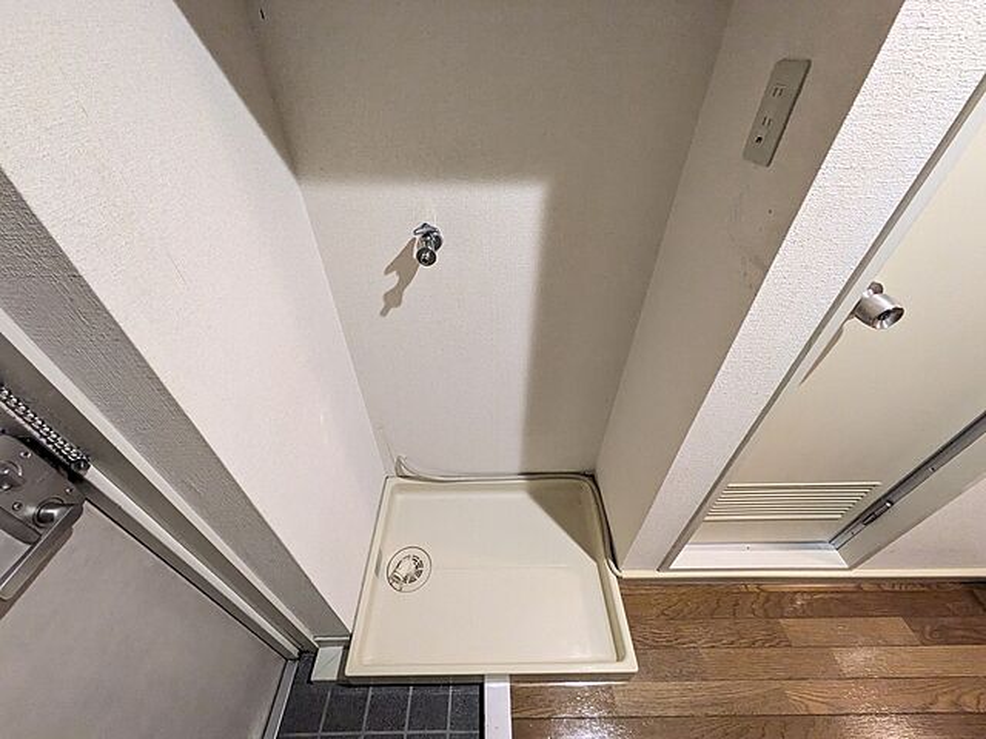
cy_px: 370
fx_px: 399
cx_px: 493
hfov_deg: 102.1
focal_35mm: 14
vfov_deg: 85.7
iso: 577
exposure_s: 1/40
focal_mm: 1.83
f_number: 2.2
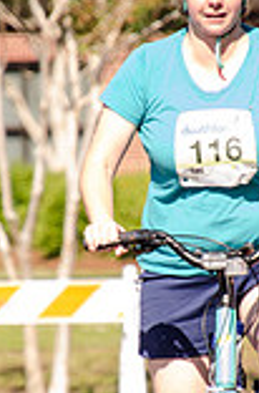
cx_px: 141
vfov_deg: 1.9
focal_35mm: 1083
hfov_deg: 1.3
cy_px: 234
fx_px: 11765
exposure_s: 1/640
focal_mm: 250
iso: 640
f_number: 6.3
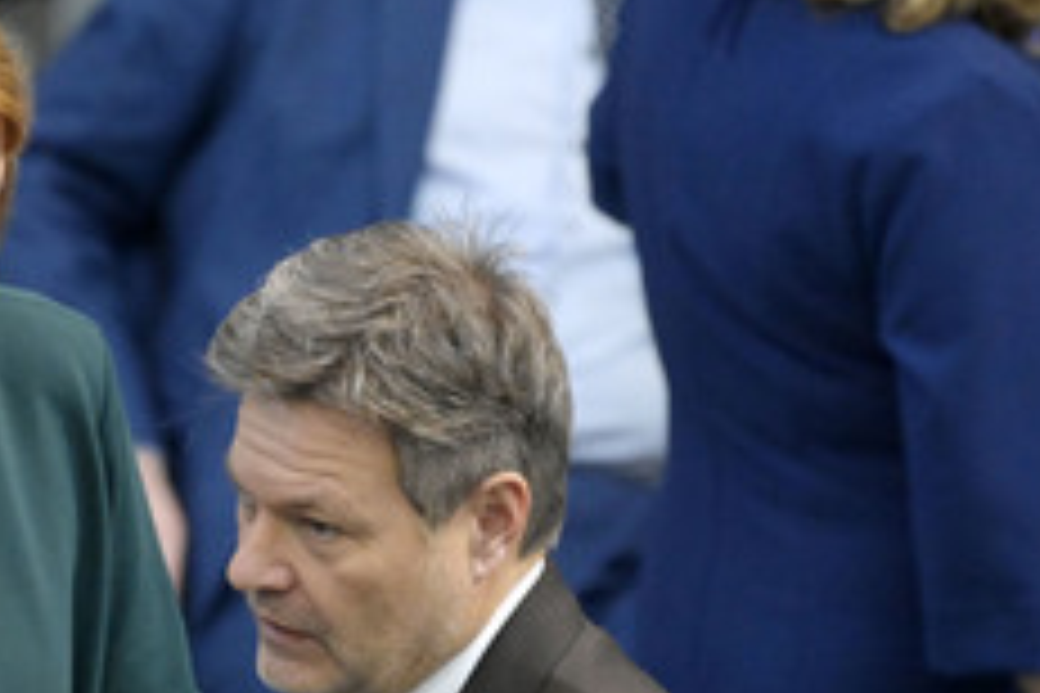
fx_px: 23138
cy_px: 544
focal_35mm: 801
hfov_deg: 2.6
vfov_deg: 1.7
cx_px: 65
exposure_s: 1/400
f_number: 5.6
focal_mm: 410
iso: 12800
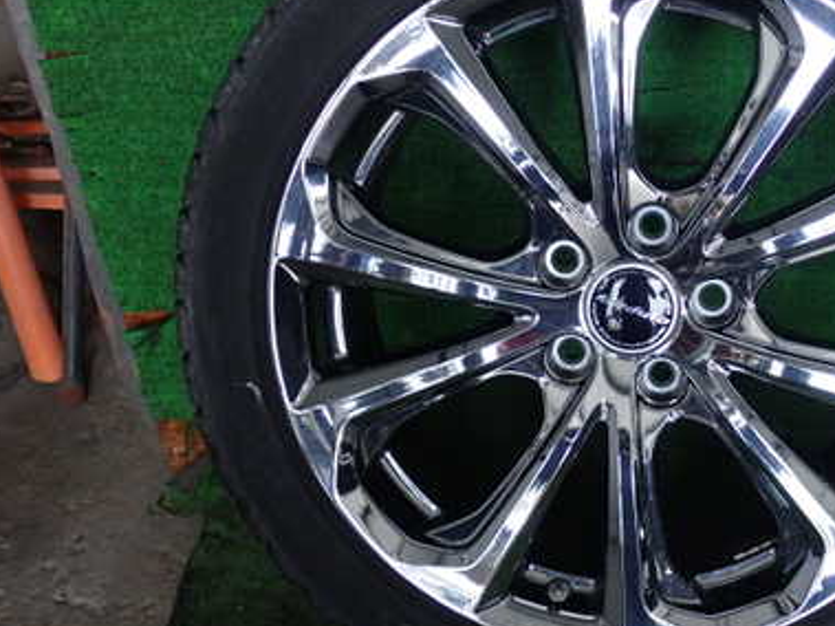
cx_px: 643
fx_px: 1375
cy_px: 273
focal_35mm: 57
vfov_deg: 25.6
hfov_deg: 33.0
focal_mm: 6.37
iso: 250
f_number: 2.5
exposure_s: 1/125
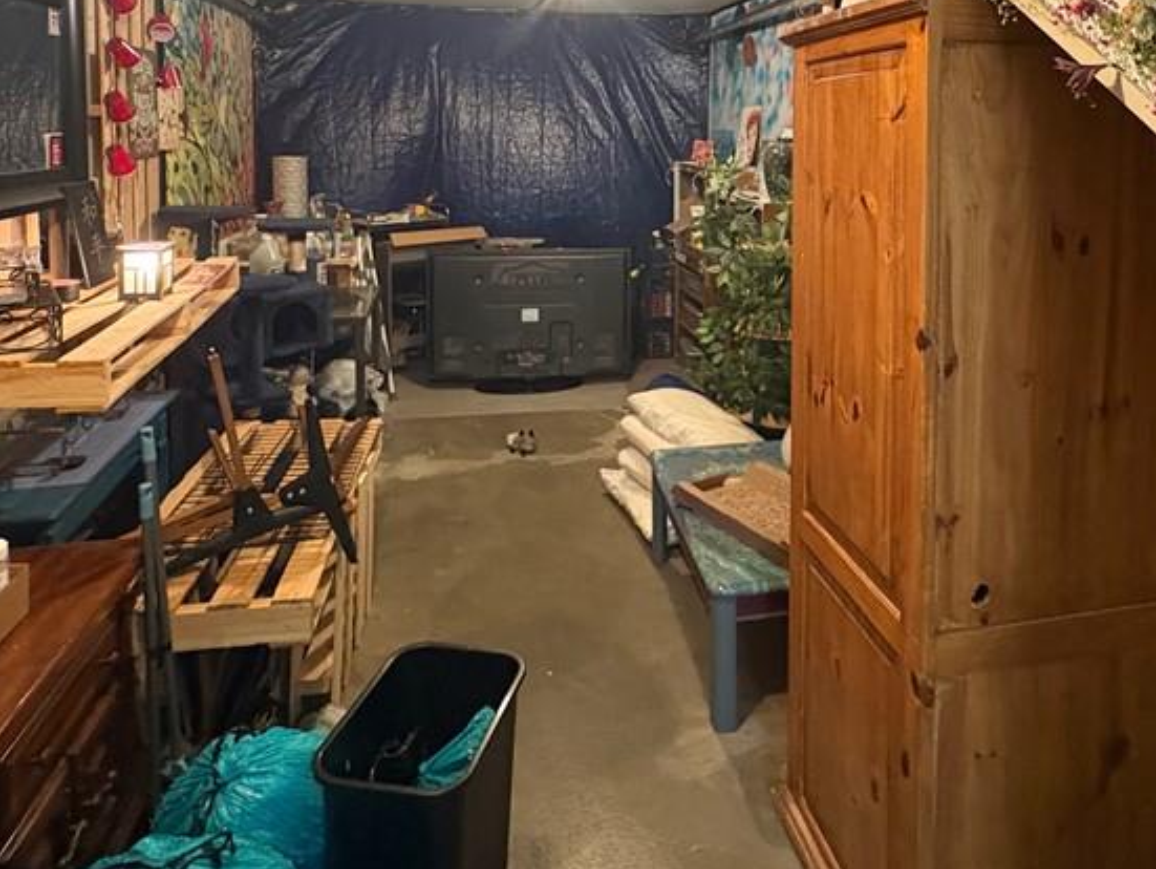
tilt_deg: -2.7
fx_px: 869
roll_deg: -0.4
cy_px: 172
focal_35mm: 26
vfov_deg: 49.9
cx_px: 669
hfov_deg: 66.9
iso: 800
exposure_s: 1/40
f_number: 2.2
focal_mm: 2.22
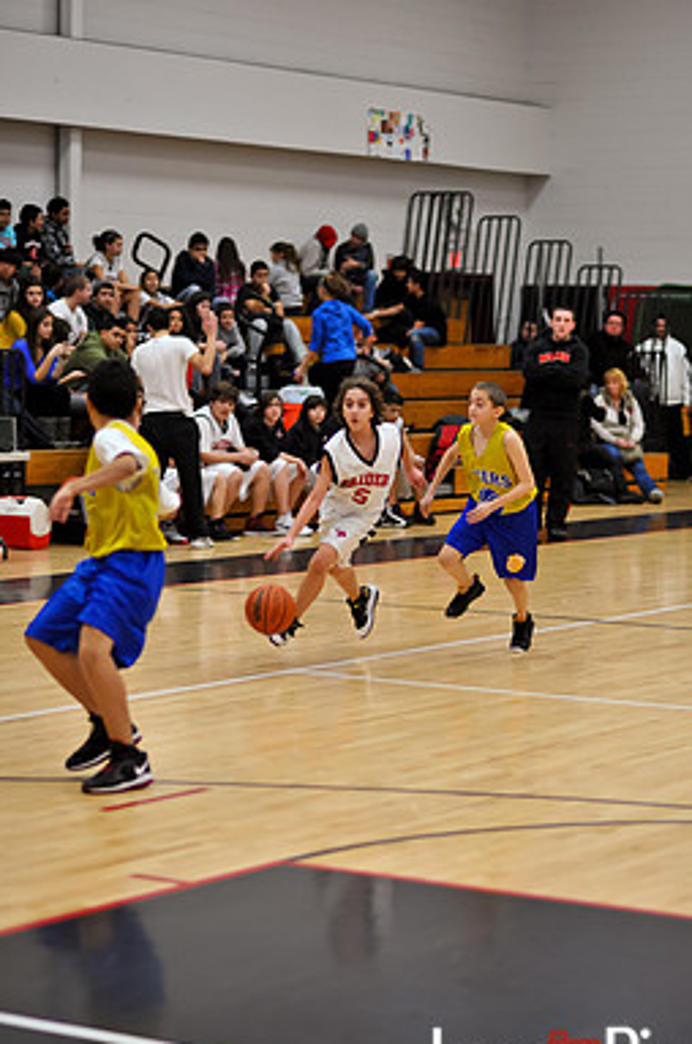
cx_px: 375
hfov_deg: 13.6
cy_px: 559
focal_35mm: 100
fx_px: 2894
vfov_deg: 20.4
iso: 1000
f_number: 2
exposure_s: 1/500
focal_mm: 85
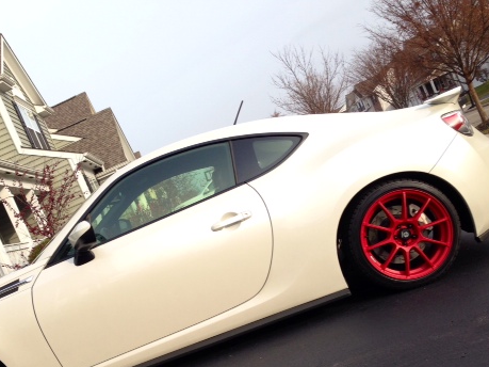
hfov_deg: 40.9
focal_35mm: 46
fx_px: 650
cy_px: 250
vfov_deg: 31.2
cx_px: 180
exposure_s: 1/616
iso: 50
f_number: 2.4
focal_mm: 4.12
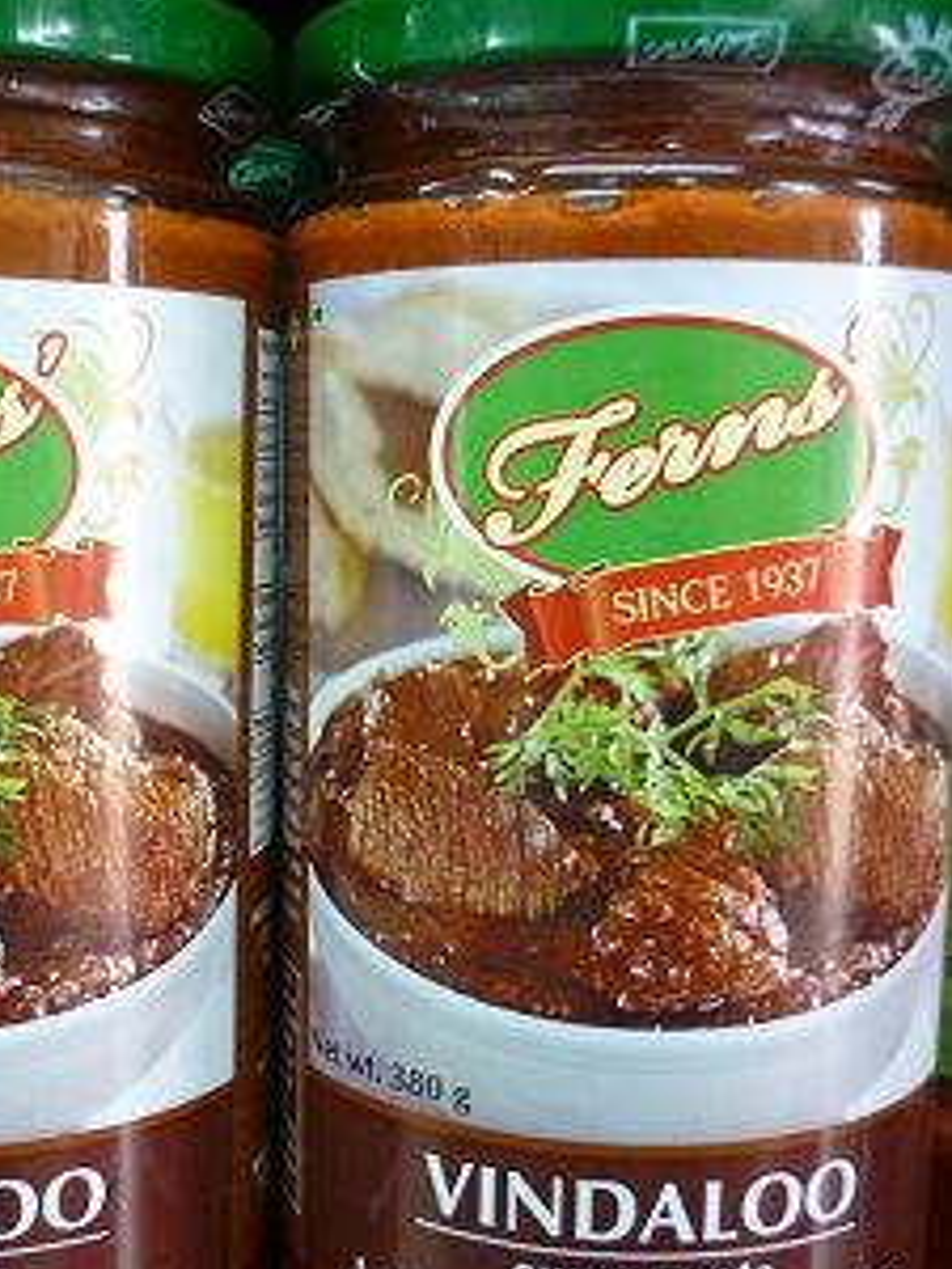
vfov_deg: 42.9
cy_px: 706
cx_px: 326
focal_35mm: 44
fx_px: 1613
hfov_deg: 32.6
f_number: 2.8
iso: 200
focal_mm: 5.5
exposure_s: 1/30
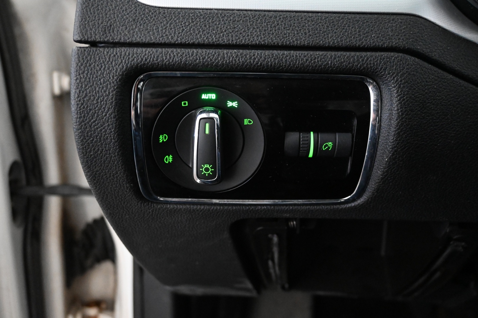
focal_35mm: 32
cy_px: 159
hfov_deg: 59.5
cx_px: 239
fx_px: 418
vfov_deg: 41.7
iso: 6400
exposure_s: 1/30
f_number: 4
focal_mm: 21
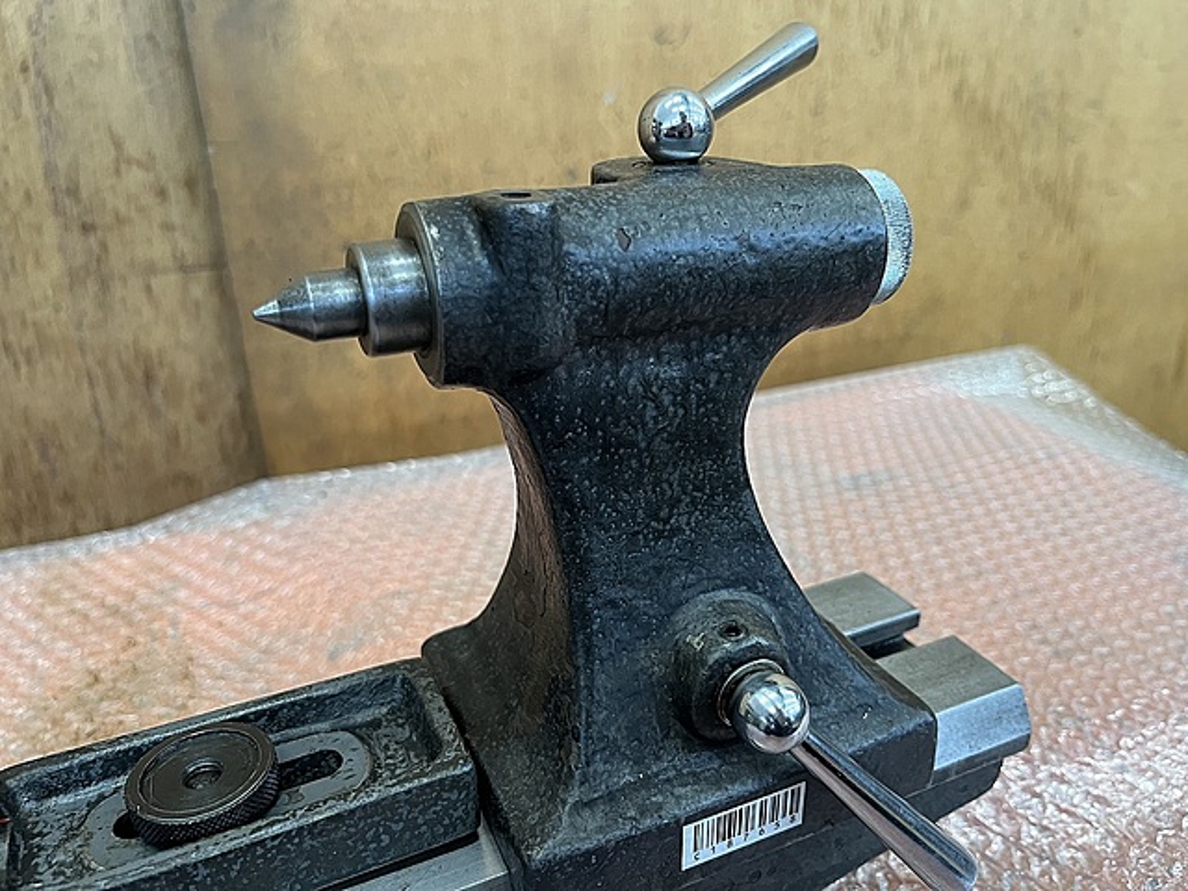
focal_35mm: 26
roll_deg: +1.5
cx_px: 594
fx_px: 892
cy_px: 446
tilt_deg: -25.2
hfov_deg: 67.3
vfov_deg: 53.1
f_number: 1.6
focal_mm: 5.1
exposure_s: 1/60
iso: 125
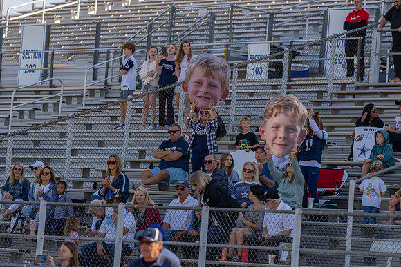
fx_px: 2228
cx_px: 200
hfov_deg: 10.3
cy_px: 134
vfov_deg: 6.9
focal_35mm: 200
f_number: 3.2
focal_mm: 200
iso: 100
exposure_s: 1/1000
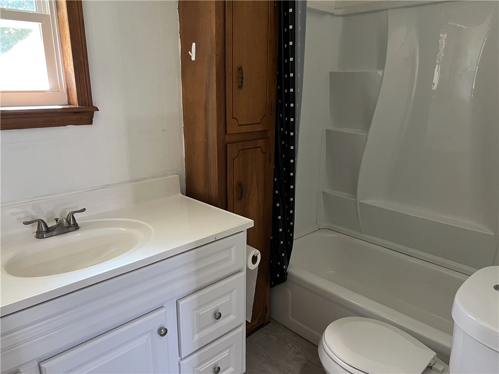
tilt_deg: -14.5
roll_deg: +0.0
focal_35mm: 26
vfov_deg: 53.1
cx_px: 250
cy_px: 187
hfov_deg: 67.3
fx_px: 375
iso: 320
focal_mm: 5.7
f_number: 1.5
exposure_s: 1/60
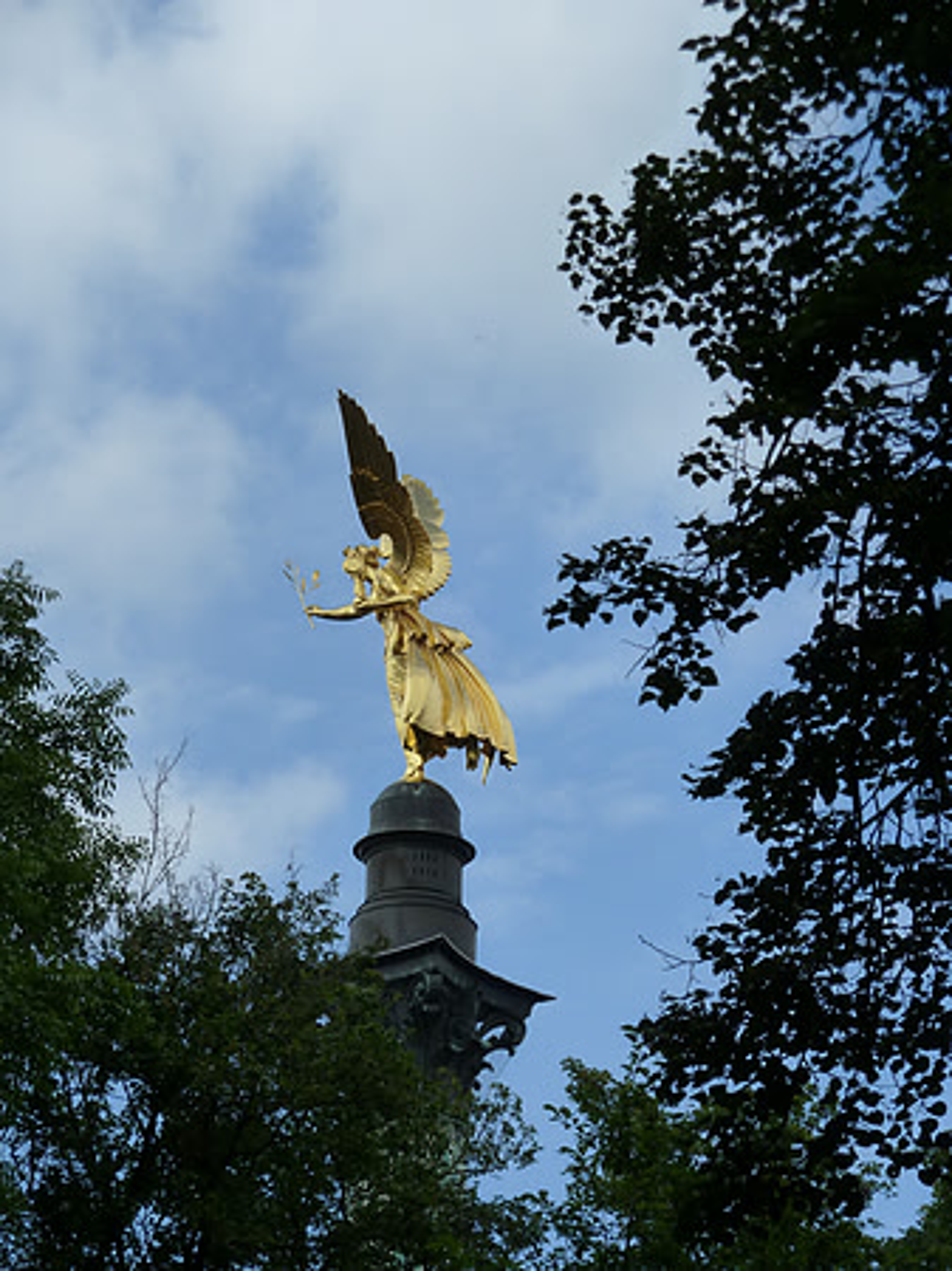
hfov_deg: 10.1
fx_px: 5395
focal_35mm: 147
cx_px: 476
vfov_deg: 13.4
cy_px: 636
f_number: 5.6
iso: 125
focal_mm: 24.1
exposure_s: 1/500
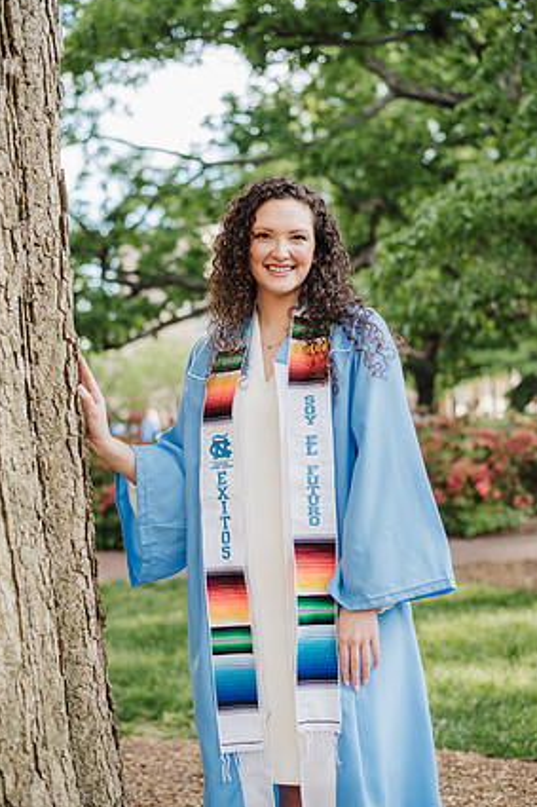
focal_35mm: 53
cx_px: 275
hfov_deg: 25.5
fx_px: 1187
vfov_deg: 37.5
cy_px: 399
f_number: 2.5
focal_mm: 50
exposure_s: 1/500
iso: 200
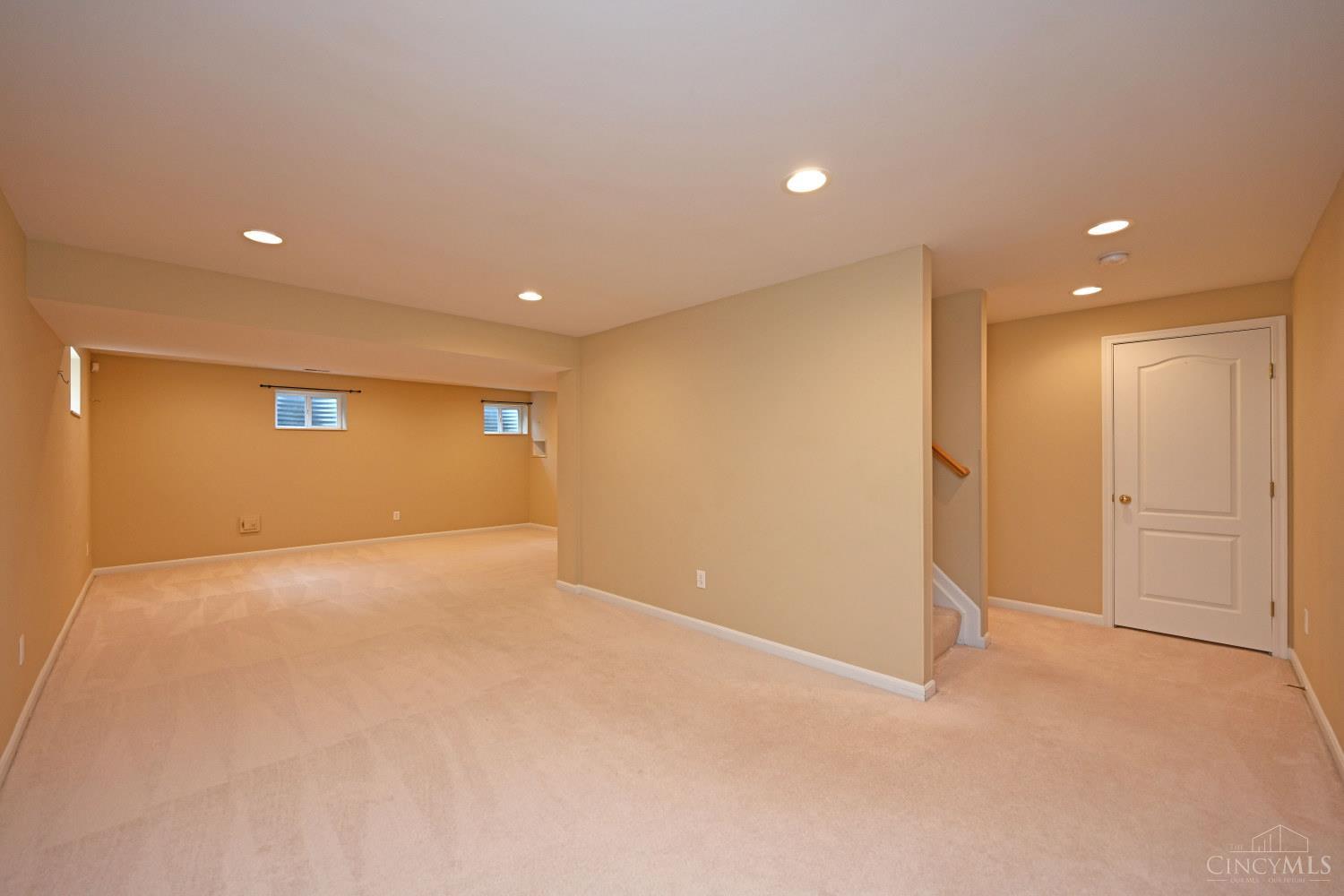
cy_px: 448
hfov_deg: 104.3
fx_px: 523
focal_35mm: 14
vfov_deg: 81.2
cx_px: 672
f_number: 4
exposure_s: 1/60
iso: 450
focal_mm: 14
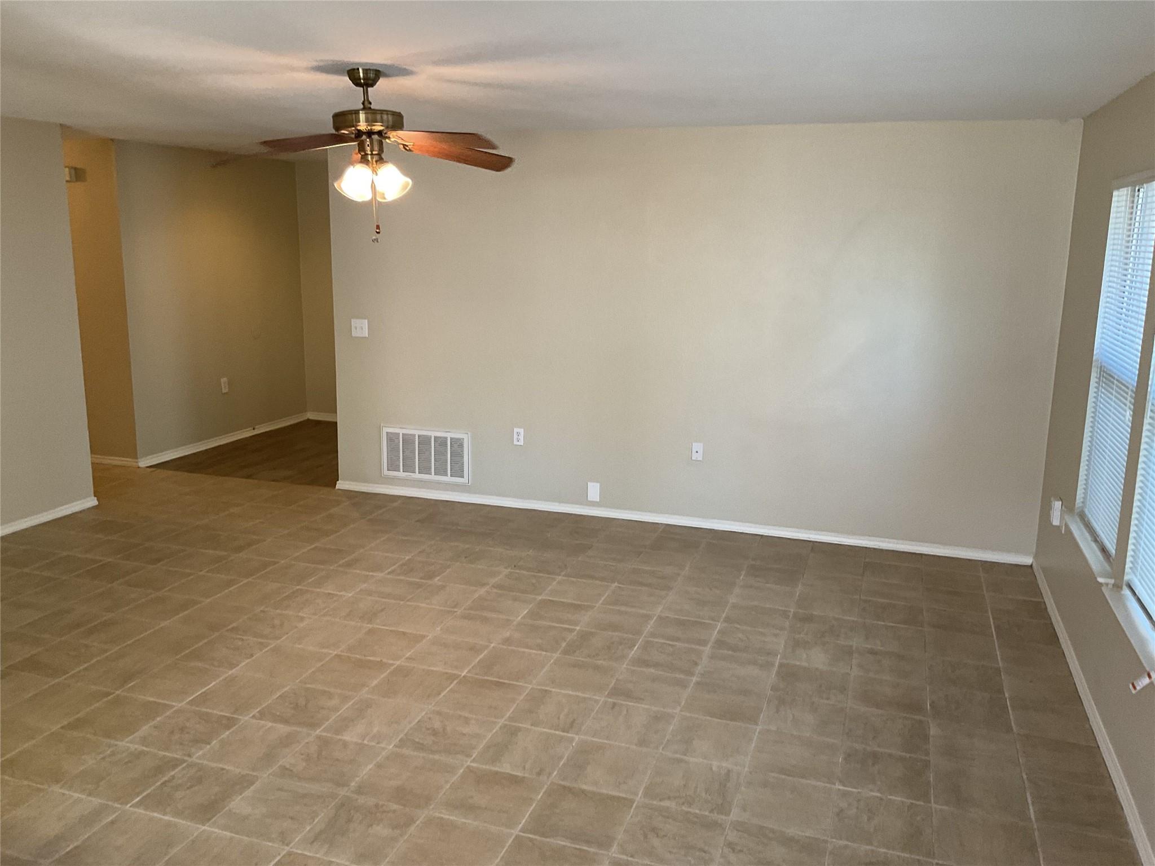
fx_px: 968
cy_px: 433
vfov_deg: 48.2
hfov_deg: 61.7
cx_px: 578
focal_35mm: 29
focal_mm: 3
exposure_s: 1/60
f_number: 1.8
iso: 100
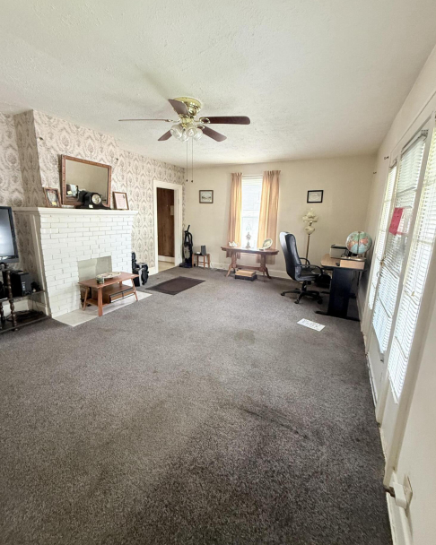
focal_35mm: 15
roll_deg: -1.9
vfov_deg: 96.8
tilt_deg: -10.9
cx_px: 219
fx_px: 242
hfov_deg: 84.0
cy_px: 267
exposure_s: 1/60
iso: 400
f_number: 2.2
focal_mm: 2.22
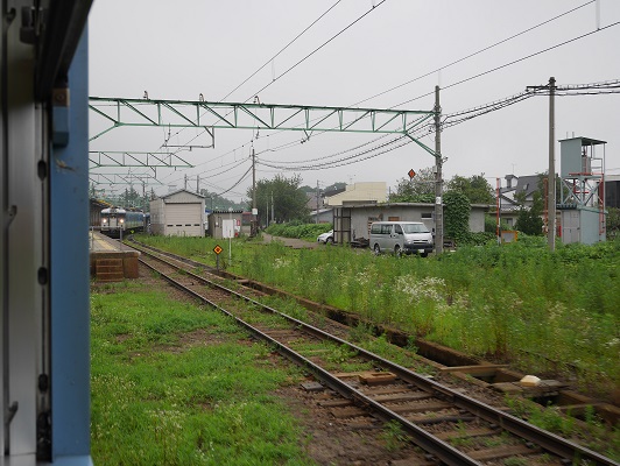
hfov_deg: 44.8
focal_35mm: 42
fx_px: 753
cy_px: 233
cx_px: 310
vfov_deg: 34.4
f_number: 5
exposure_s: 1/125
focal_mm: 21
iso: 200
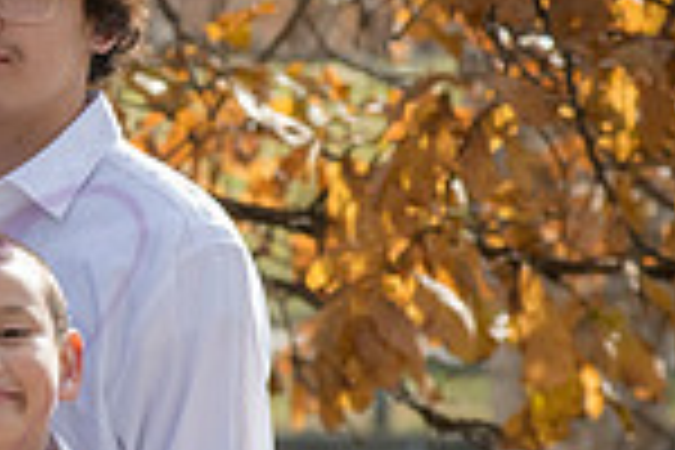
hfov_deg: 3.7
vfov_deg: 2.5
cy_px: 277
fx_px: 10480
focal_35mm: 559
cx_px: -220
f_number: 7.1
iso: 400
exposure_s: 1/640
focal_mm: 145
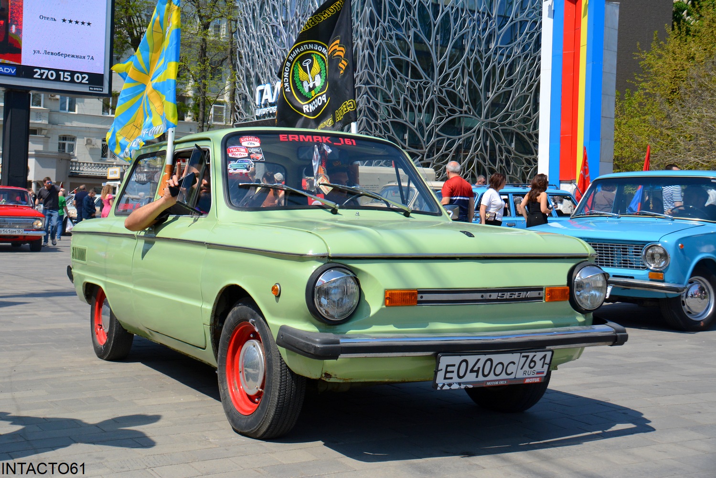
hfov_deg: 49.5
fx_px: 776
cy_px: 239
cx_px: 358
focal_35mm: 39
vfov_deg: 34.2
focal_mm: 26
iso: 400
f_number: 7.1
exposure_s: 1/1600
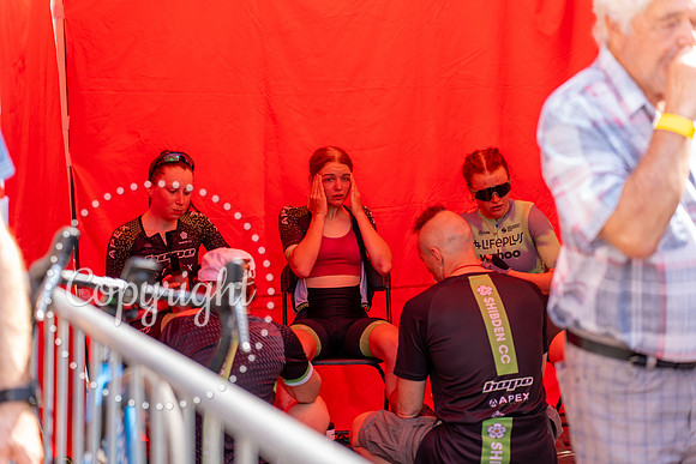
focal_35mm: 75
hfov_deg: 27.0
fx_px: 1450
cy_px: 232
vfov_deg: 18.2
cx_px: 348
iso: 160
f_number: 2.8
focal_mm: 75
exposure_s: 1/200
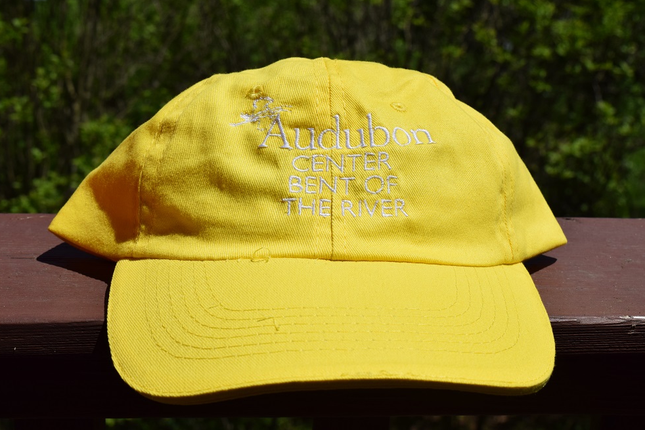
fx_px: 1039
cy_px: 215
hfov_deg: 34.5
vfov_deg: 23.4
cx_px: 319
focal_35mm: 58
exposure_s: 1/640
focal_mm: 38
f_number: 13
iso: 200
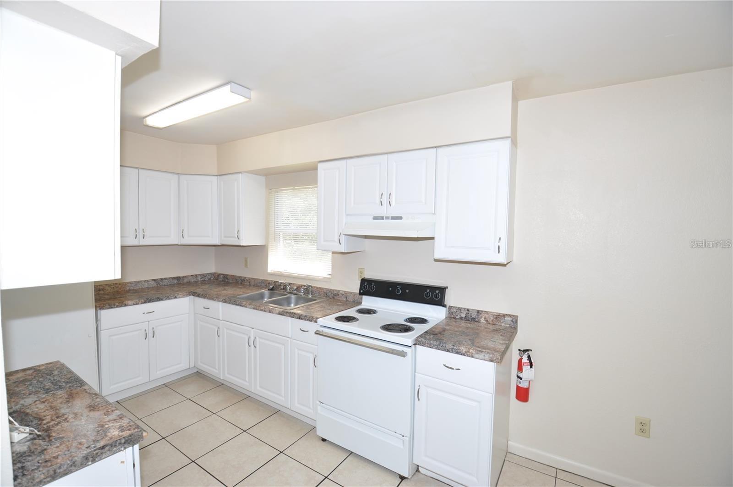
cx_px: 366
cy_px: 244
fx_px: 305
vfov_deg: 77.2
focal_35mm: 15
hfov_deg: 100.5
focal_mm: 10
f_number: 4.5
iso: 400
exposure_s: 1/80
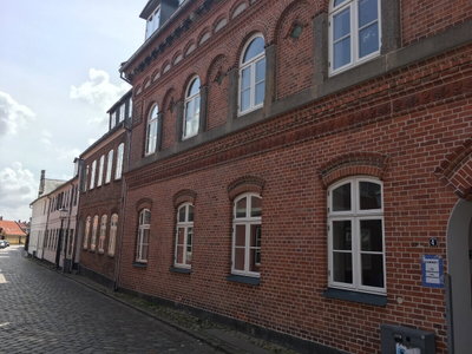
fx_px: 395
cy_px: 177
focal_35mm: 29
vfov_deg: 48.2
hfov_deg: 61.7
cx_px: 236
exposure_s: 1/1068
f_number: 2.2
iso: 25
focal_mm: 4.15
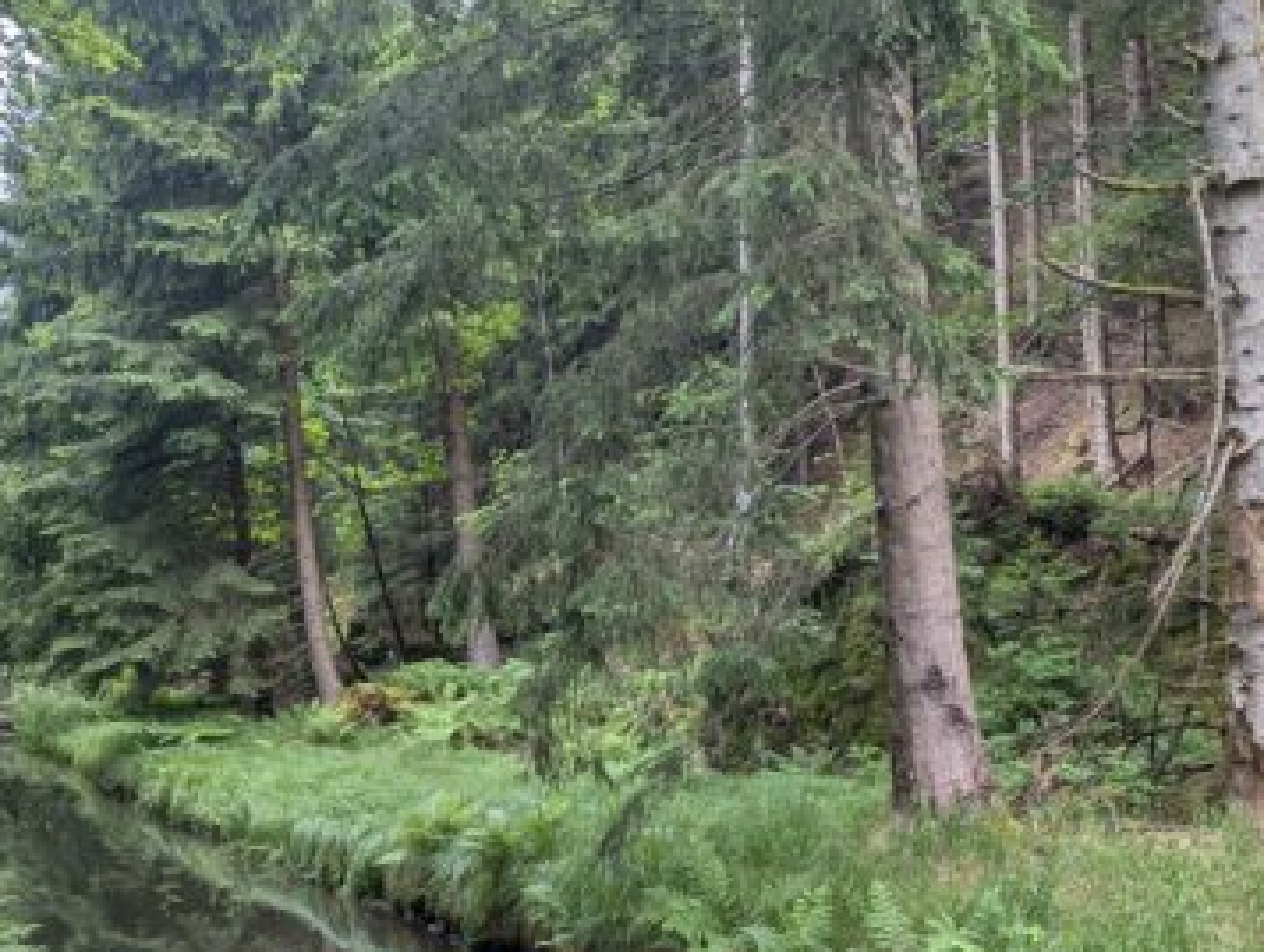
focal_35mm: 47
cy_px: 632
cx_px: 782
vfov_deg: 30.7
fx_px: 1719
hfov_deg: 40.1
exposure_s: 1/245
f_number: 1.85
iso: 40
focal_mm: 6.81
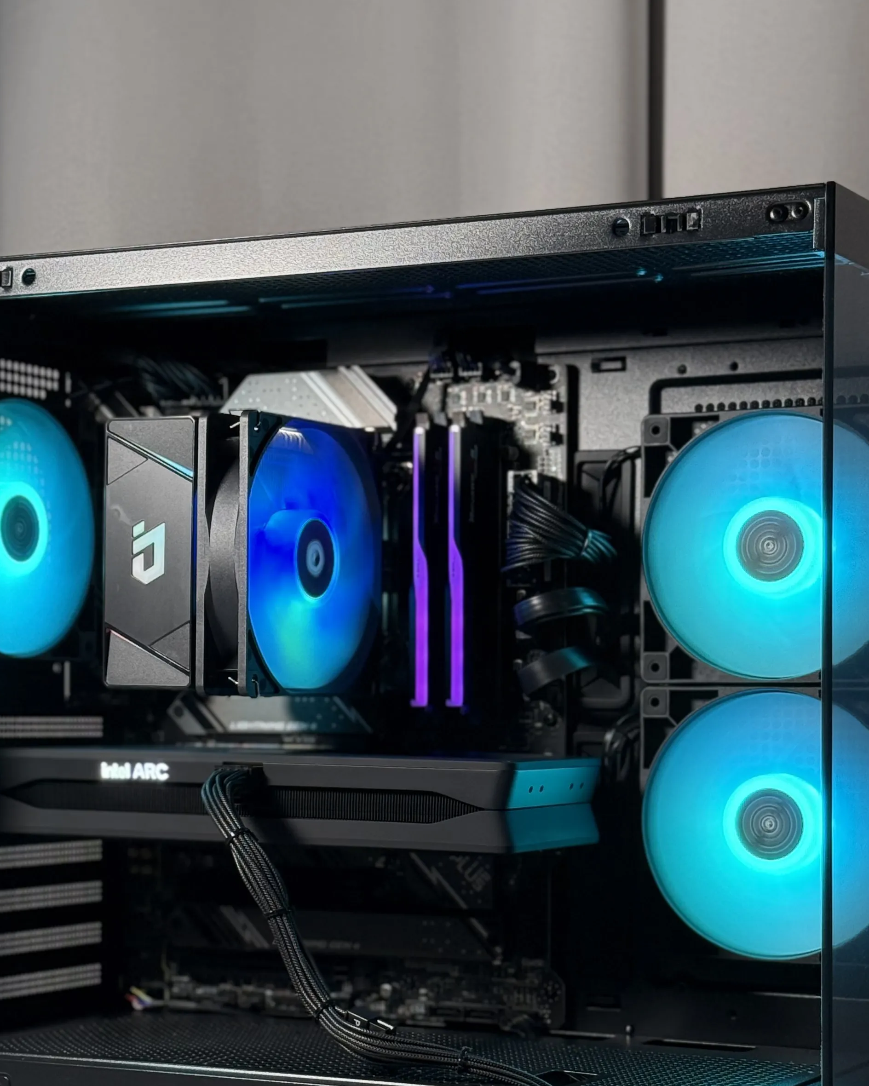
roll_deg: -0.4
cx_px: 397
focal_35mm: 80
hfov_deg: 19.2
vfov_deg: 23.8
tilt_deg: +1.0
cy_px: 684
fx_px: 2572
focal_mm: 6.76
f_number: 1.78
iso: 125
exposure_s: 1/61
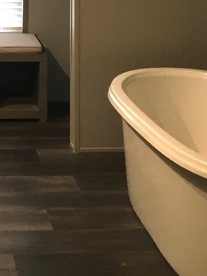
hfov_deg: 17.3
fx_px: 654
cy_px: -60
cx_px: -32
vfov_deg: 22.0
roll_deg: +0.3
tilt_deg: -2.3
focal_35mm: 82
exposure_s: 1/30
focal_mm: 3.3
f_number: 2.4
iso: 64
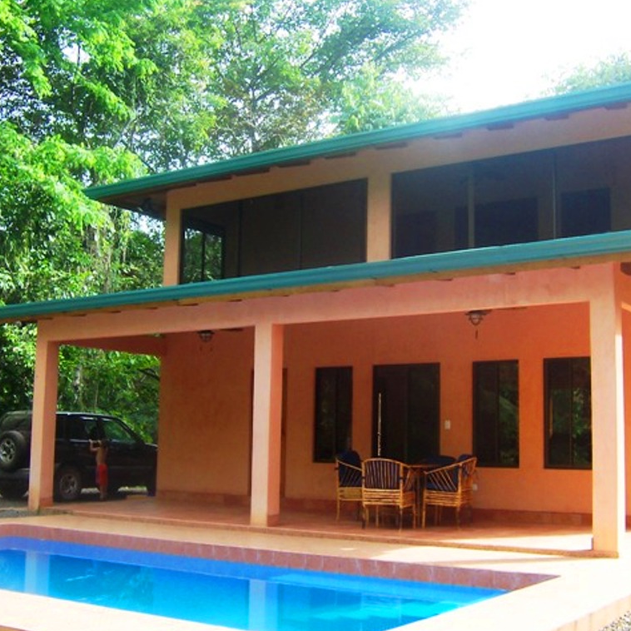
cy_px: 316
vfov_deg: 39.2
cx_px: 366
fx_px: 887
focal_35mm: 43
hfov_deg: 39.1
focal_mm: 5.6
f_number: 3.4
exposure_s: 1/180
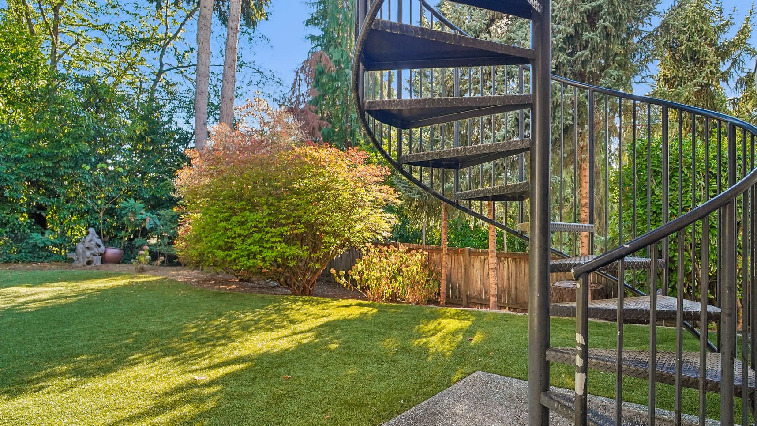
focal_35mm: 20
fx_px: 401
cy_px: 231
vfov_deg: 55.8
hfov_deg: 86.1
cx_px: 430
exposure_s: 1/125
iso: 1600
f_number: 8
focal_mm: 16
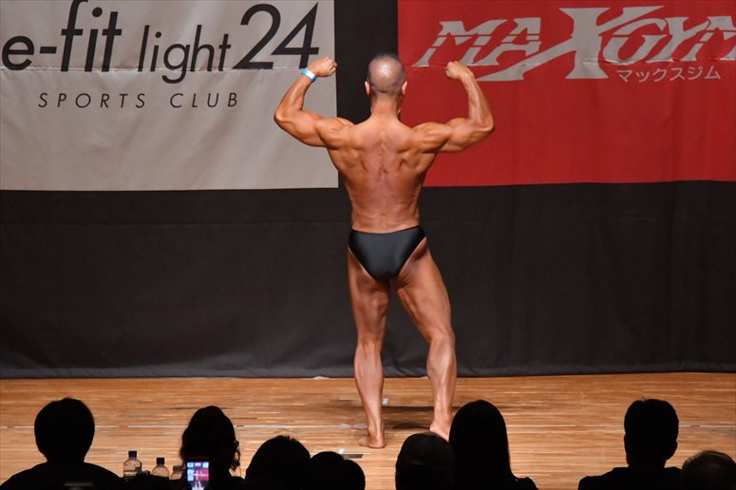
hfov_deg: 8.1
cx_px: 368
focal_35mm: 255
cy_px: 245
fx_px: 5211
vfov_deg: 5.4
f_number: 5.6
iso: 10000
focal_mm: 170
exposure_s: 1/400
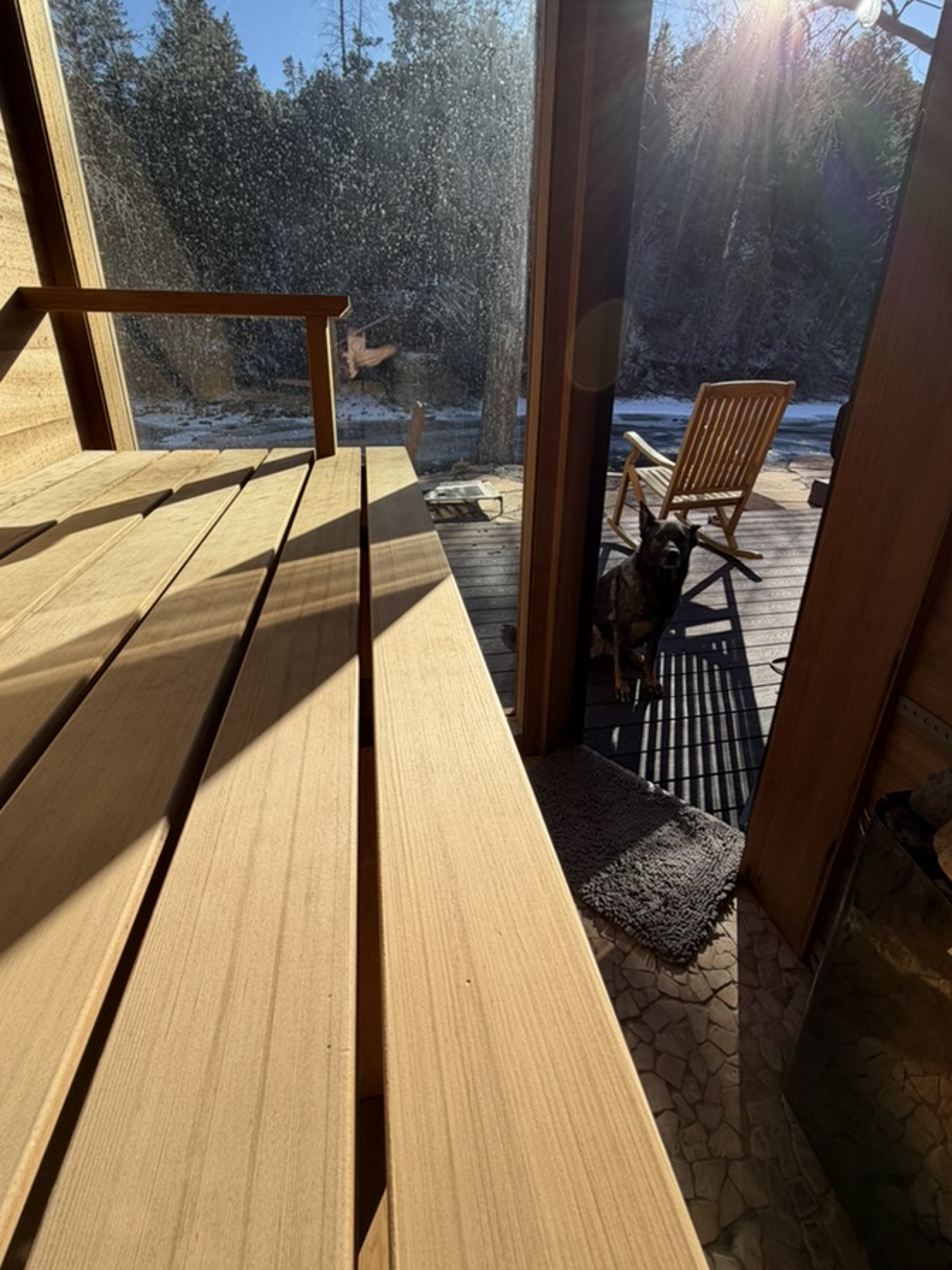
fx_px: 587
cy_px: 568
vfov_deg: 94.2
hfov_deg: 78.1
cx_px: 493
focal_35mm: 16
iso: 40
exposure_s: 1/770
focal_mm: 2.22
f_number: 2.2
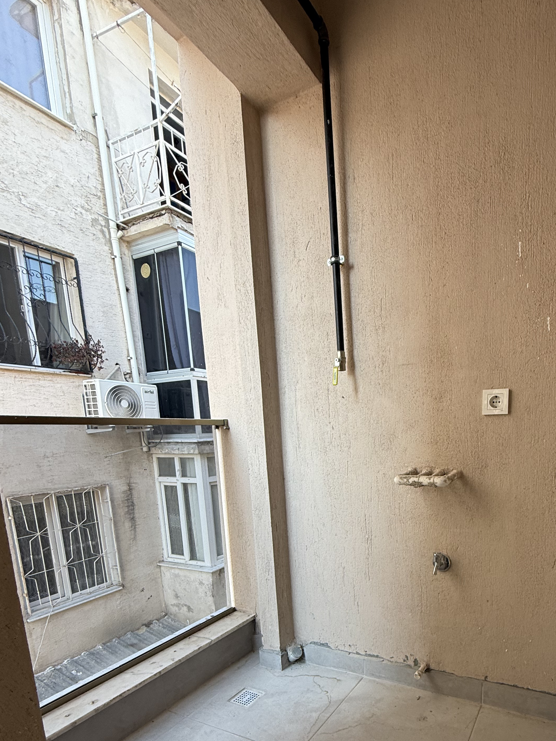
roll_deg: +0.2
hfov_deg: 64.0
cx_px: 379
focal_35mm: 20
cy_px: 509
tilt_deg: -10.1
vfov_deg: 78.4
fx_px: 428
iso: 50
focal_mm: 2.22
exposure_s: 1/171
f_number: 2.2
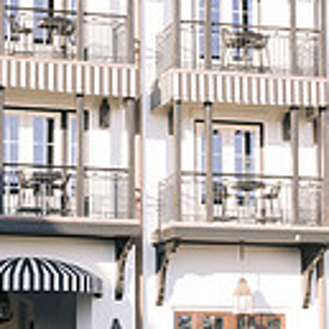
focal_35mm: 148
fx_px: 1591
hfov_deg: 11.8
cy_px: 235
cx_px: 130
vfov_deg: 11.8
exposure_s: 1/640
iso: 200
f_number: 4
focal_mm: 50
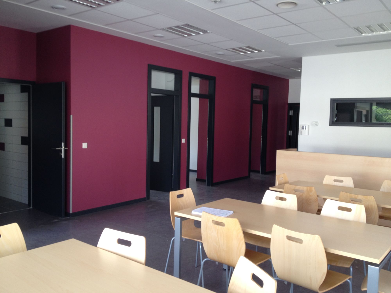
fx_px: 395
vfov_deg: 40.7
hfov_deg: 52.6
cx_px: 196
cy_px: 146
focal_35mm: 35
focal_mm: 4.28
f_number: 2.4
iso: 50
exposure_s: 1/30
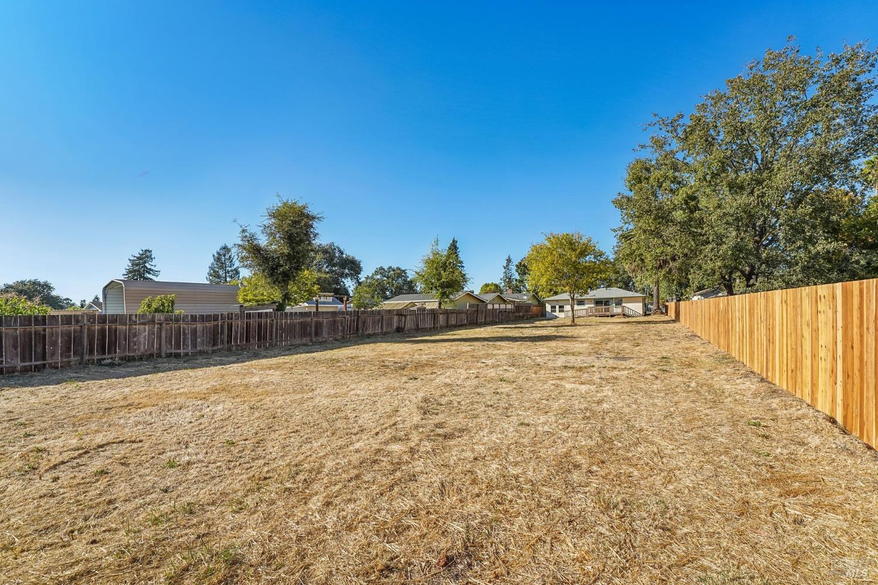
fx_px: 341
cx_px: 439
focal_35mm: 14
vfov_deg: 81.2
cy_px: 292
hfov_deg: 104.3
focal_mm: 14
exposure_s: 1/500
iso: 500
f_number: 9
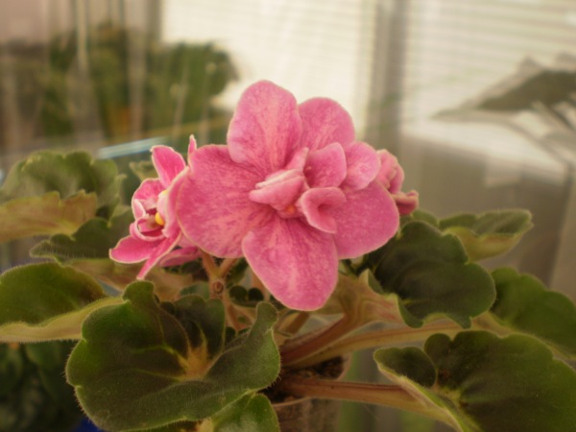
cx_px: 288
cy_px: 216
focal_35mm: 45
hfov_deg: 42.1
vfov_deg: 32.2
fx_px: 749
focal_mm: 7.4
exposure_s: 1/50
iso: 100
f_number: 3.5
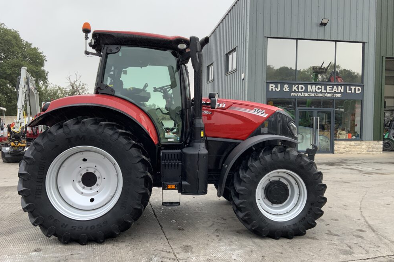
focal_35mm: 31
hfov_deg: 60.3
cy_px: 127
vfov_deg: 42.3
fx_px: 339
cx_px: 194
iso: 16
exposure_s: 1/132
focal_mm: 3
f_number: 1.8
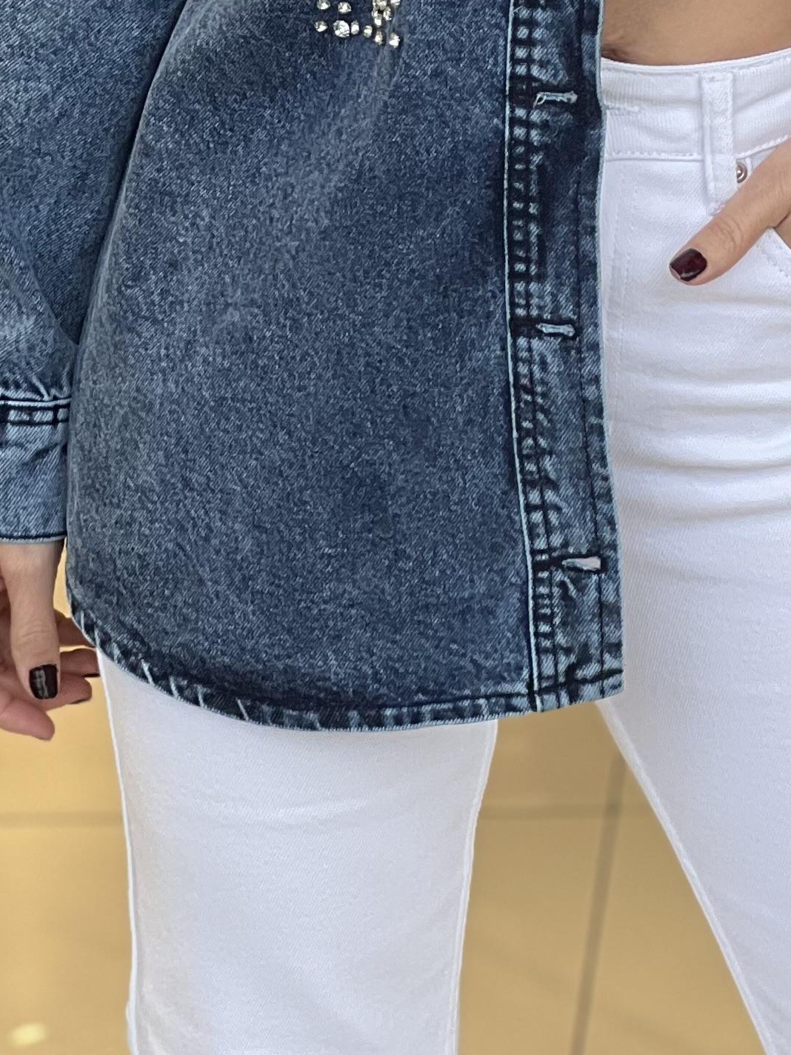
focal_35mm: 218
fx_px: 6642
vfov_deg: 8.9
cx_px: 727
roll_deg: +1.3
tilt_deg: -8.4
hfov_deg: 6.8
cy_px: -395
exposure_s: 1/100
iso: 80
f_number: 2.8
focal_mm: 9
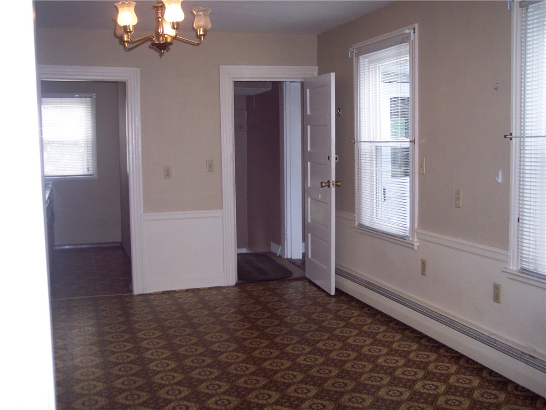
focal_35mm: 39
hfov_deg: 47.9
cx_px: 273
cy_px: 205
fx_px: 615
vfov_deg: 36.8
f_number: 2.8
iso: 200
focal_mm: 8
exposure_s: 1/60
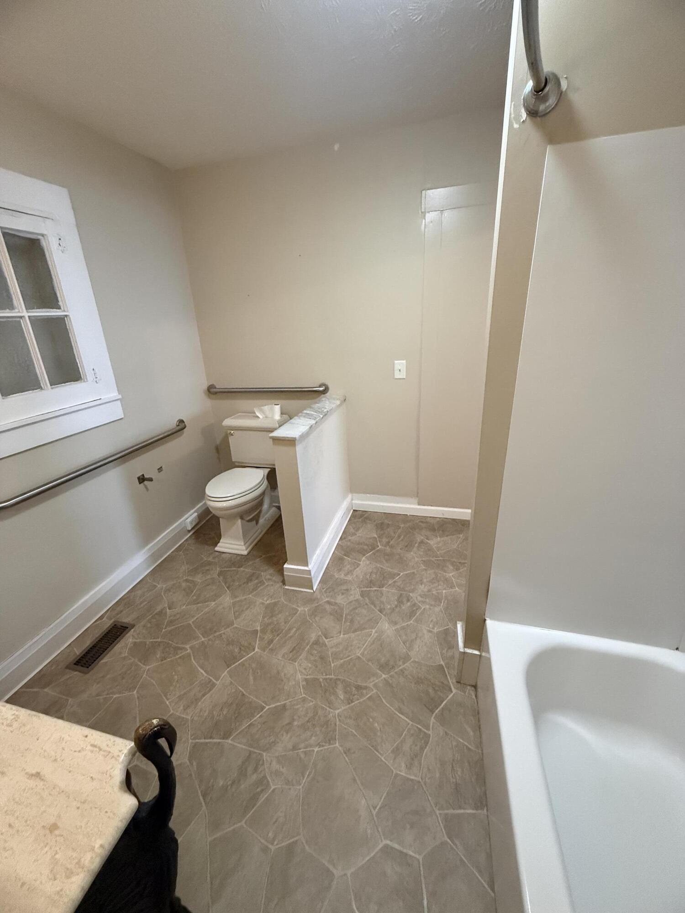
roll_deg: +3.3
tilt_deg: -20.5
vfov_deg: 102.1
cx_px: 342
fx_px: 369
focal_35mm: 14
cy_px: 456
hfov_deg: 85.7
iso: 640
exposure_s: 1/60
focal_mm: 2.22
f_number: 2.2
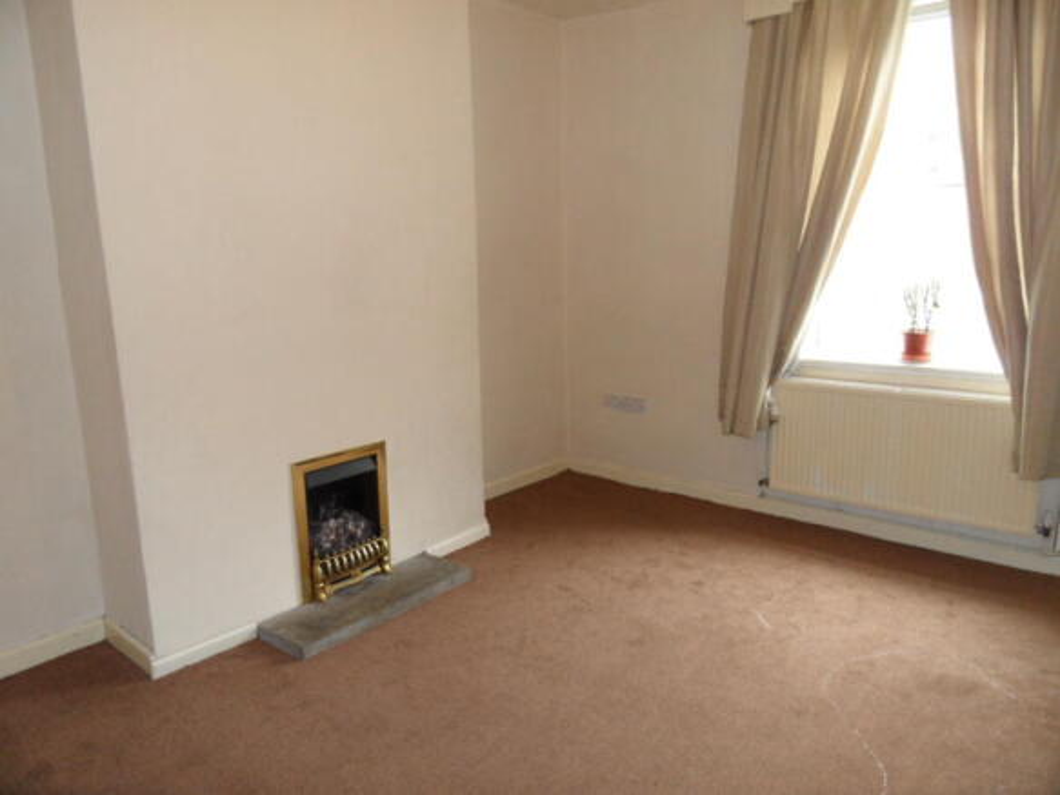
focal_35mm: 24
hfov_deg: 71.6
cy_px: 398
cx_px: 530
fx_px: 735
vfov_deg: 56.8
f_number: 3.2
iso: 200
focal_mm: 3.9
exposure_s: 1/30
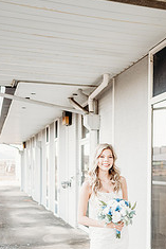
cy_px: 185
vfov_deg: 41.5
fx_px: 318
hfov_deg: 29.2
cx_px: 102
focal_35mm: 46
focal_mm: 24
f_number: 2
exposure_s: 1/320
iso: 160
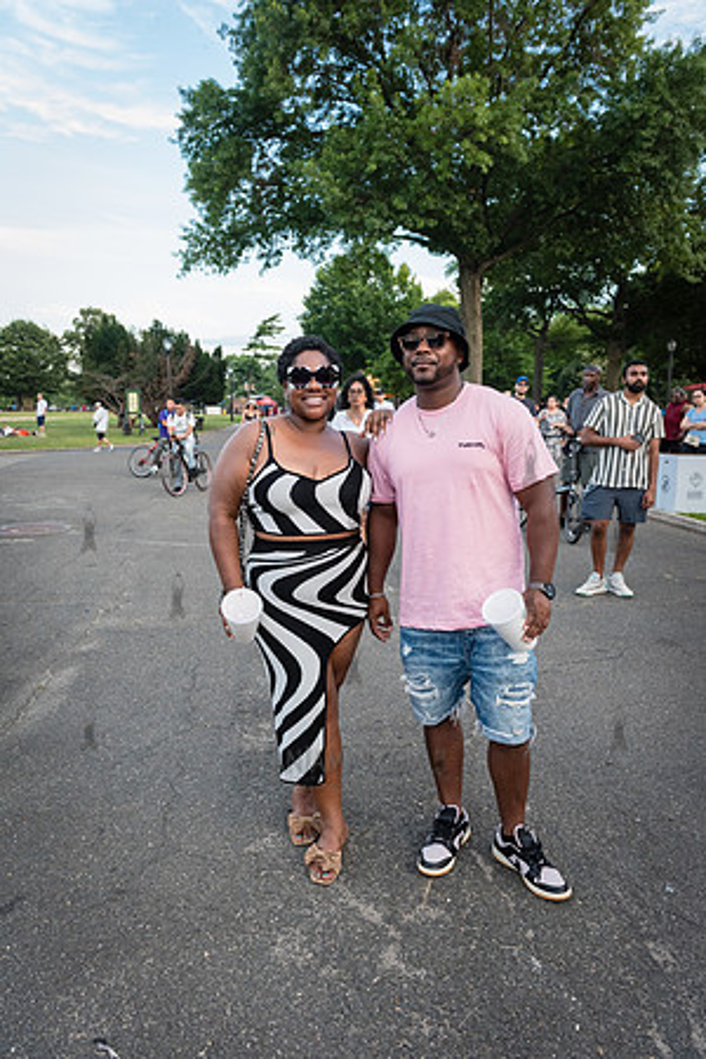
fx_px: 765
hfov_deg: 49.6
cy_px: 530
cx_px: 353
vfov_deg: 69.4
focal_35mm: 26
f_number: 4.5
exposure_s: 1/500
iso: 2000
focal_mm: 26
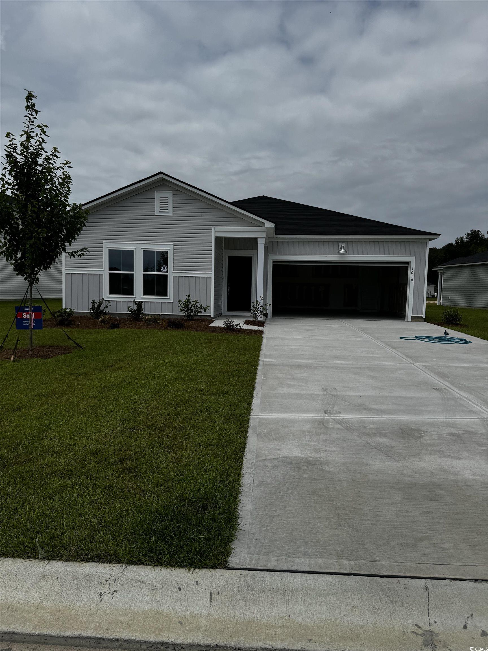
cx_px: 244
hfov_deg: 56.8
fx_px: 451
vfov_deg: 71.6
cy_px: 326
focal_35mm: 24
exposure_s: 1/12346
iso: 80
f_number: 1.78
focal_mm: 6.76
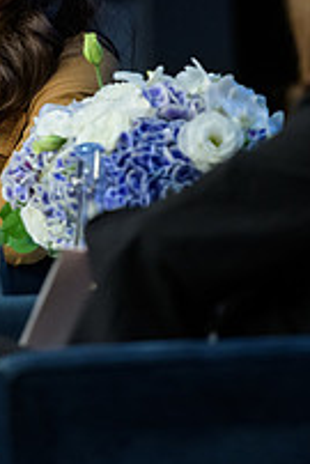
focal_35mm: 573
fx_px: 7388
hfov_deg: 2.4
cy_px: 33
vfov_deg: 3.6
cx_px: 80
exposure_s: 1/200
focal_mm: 200
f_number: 3.2
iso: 1600
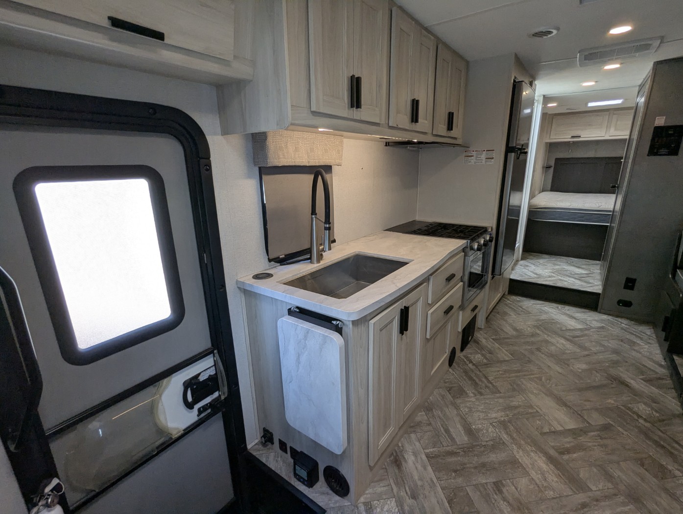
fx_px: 316
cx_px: 342
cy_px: 257
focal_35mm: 16
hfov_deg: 94.4
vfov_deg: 78.2
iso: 121
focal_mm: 2.35
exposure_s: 1/215
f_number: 2.2
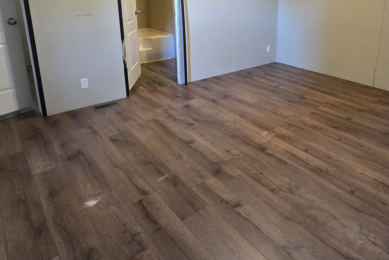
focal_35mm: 24
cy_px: 64
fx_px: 259
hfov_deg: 72.2
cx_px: 249
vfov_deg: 50.8
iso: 640
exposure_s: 1/60
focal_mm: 2.2
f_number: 2.2
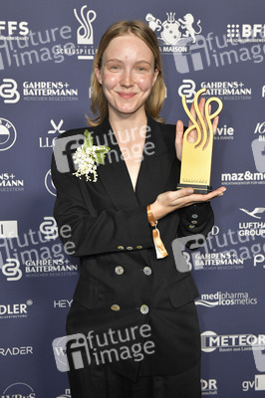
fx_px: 531
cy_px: 199
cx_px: 132
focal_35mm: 48
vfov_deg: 41.1
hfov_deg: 28.0
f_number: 6.3
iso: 2000
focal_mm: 48
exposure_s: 1/250
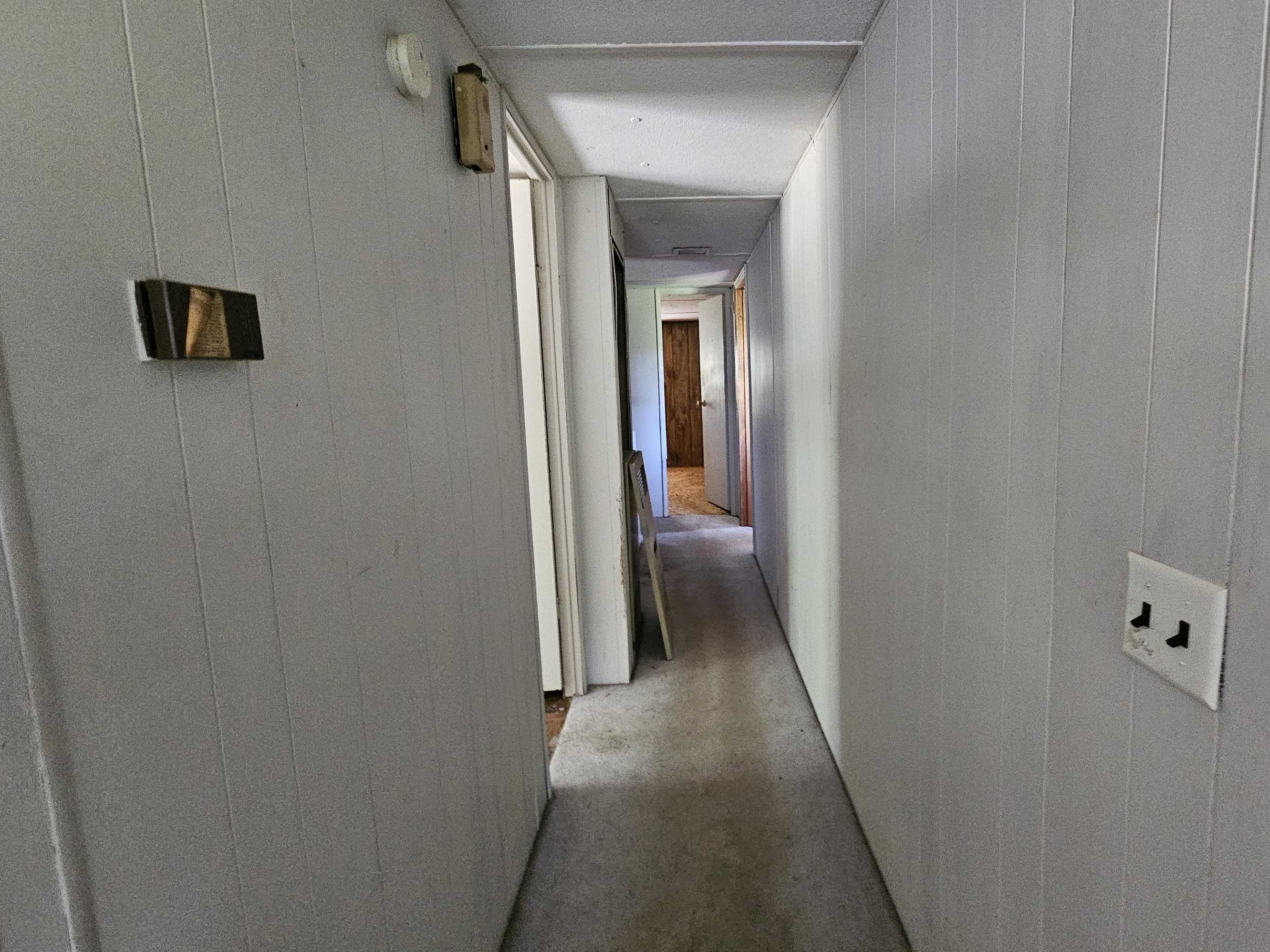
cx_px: 691
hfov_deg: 97.9
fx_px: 550
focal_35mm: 15
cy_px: 450
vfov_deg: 81.7
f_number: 2.2
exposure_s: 1/24
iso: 800
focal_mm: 2.2
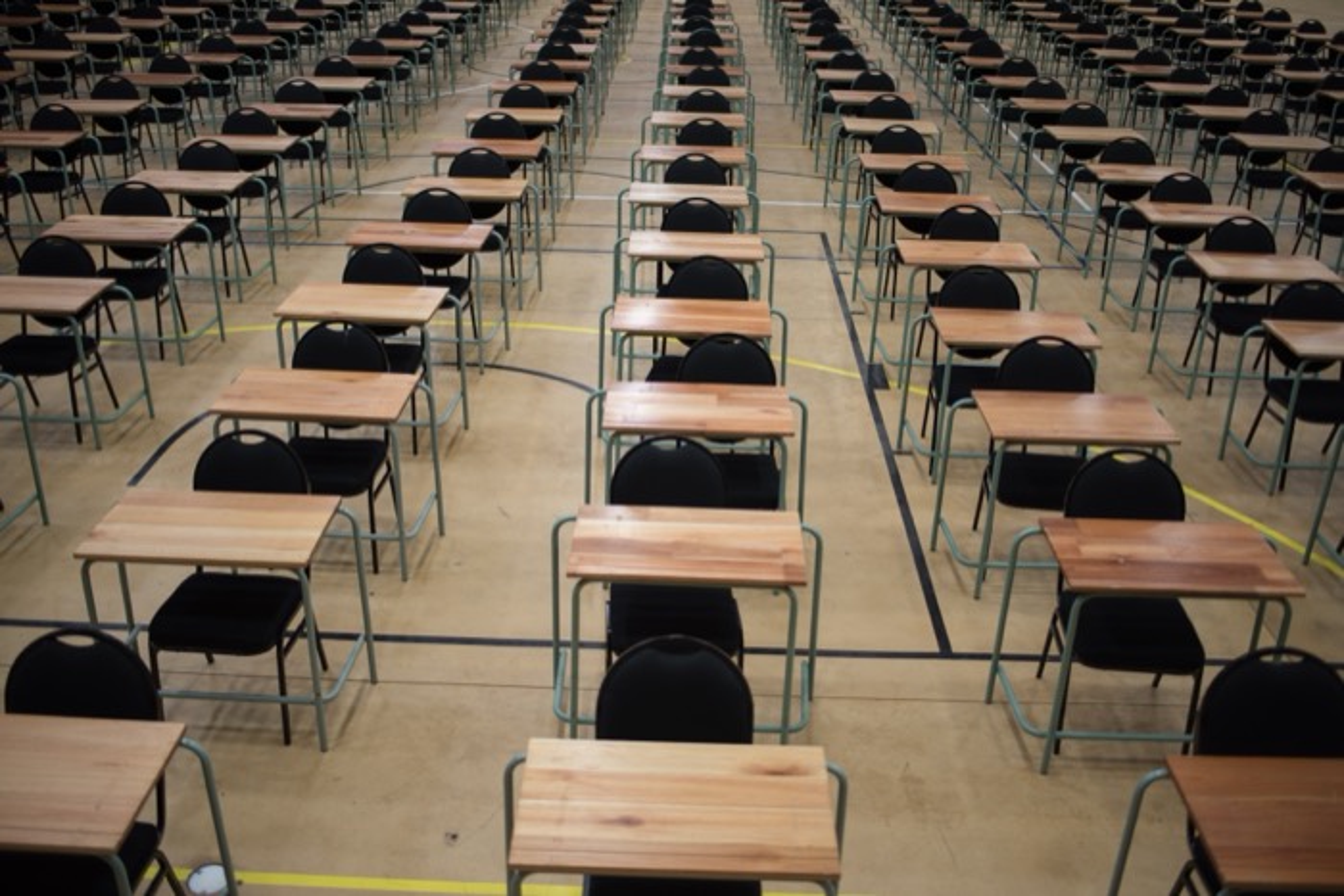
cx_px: 672
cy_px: 448
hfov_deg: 54.4
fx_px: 1307
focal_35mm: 35
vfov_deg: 37.9
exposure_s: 1/60
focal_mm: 35
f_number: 1.8
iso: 125
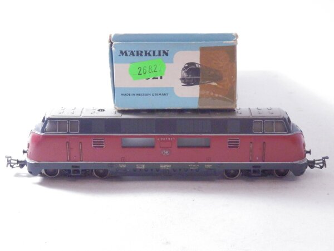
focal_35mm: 66
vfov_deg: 22.3
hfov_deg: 29.4
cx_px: 167
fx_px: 637
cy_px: 126
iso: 2000
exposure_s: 1/160
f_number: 4.4
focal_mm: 11.9
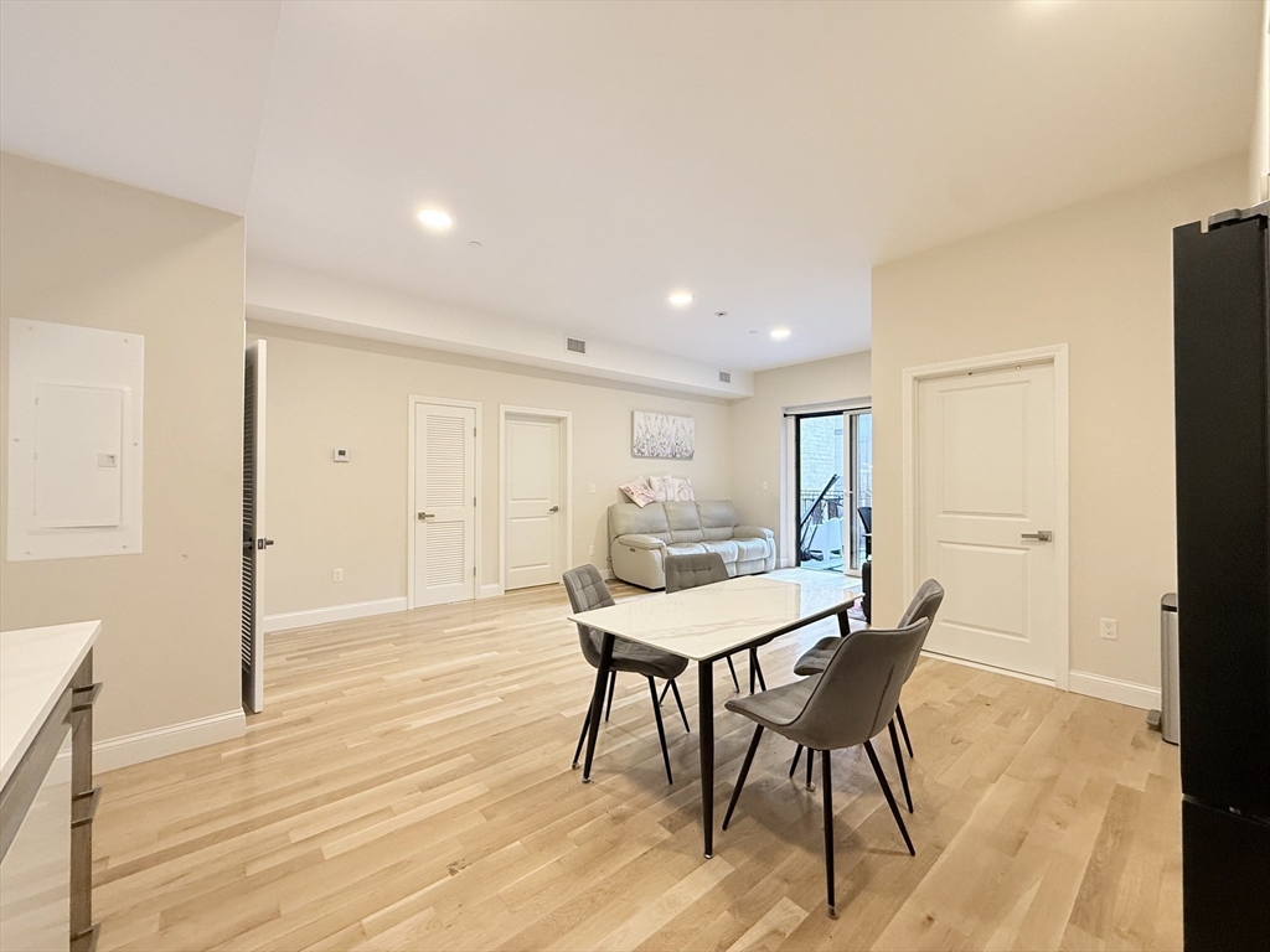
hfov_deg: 102.1
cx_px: 635
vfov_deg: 85.7
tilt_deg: +2.5
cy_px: 476
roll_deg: +0.3
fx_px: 514
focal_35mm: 14
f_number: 2.2
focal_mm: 2.22
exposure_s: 1/60
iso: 250
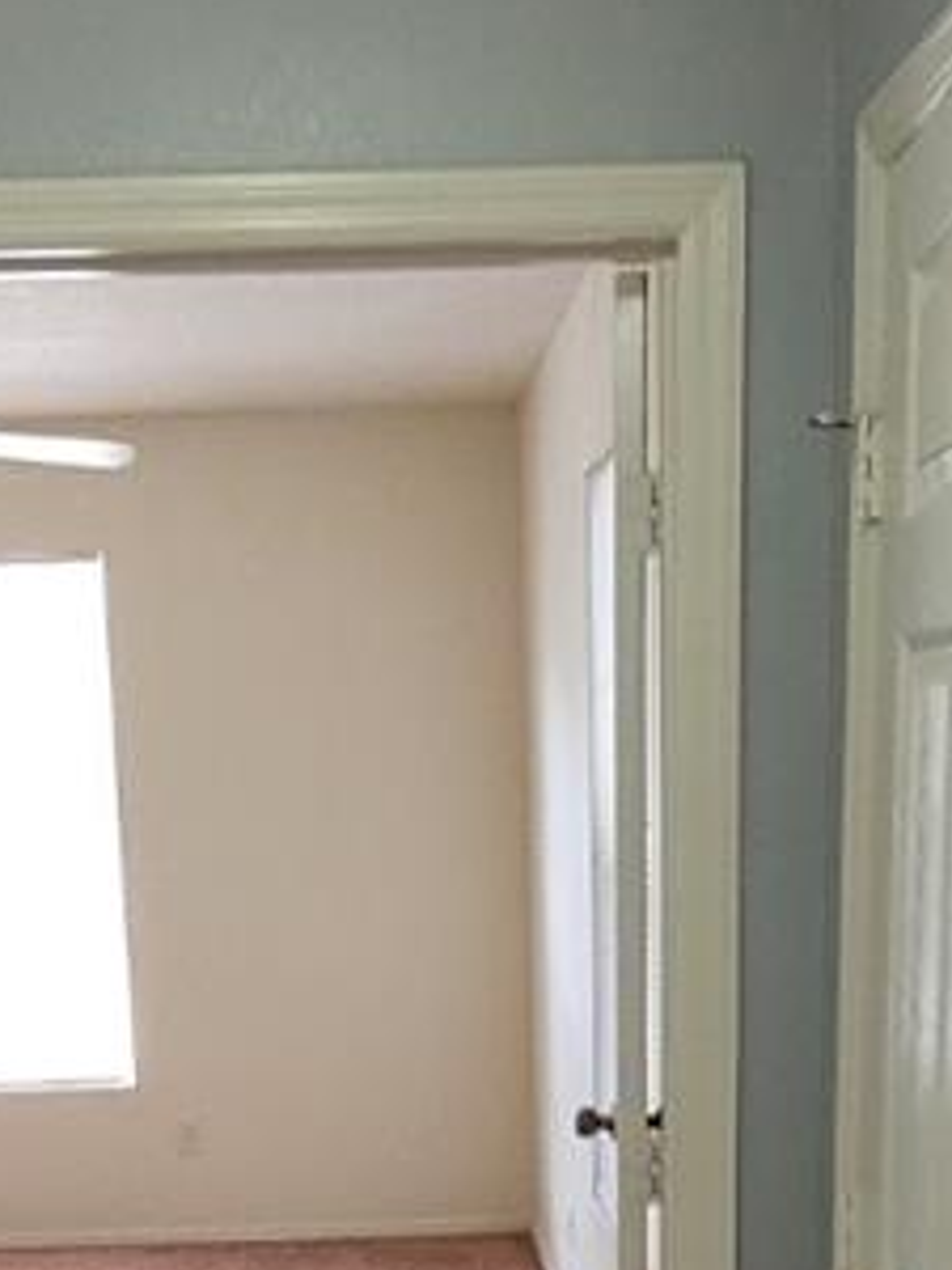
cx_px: 389
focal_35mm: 52
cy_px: 1160
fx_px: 1907
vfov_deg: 34.6
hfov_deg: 28.0
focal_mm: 1.74
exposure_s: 1/60
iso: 320
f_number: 2.2
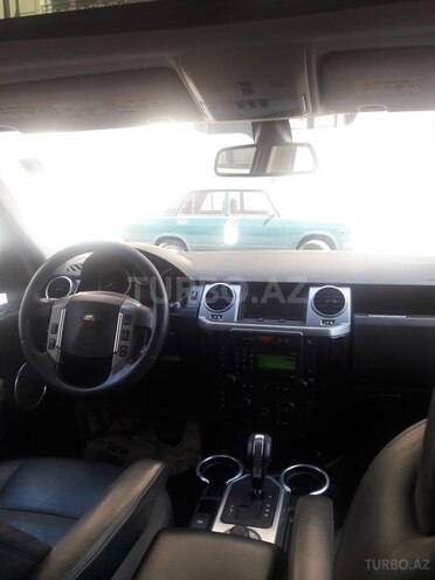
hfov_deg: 49.7
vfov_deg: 63.4
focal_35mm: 28
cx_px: 218
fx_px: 469
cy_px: 290
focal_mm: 3.7
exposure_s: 1/100
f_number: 1.9
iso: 64
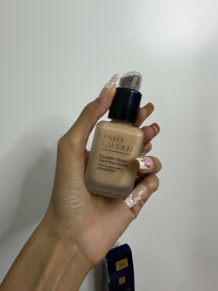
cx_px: 109
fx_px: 202
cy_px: 146
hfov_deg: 56.8
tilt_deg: -9.1
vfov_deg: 71.6
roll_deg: +5.0
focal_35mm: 24
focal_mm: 2.22
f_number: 2.2
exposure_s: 1/120
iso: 160
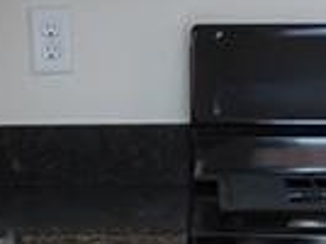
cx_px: 22
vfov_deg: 6.4
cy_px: 81
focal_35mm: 233
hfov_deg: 8.5
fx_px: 2190
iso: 125
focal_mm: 7
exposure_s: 1/30
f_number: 3.9
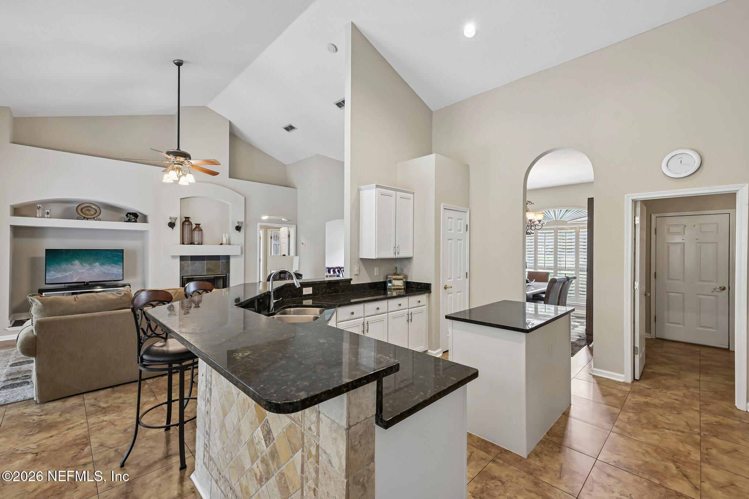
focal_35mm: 15
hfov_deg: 100.4
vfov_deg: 77.3
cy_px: 250
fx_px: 312
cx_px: 374
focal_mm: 15
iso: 400
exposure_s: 1/6
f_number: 8
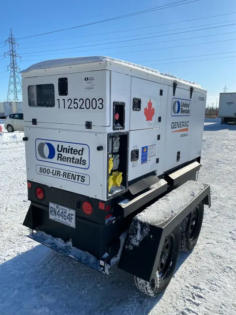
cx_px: 118
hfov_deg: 53.1
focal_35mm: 26
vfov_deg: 67.3
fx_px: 236
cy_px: 158
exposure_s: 1/5495
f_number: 1.8
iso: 32
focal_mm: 4.25
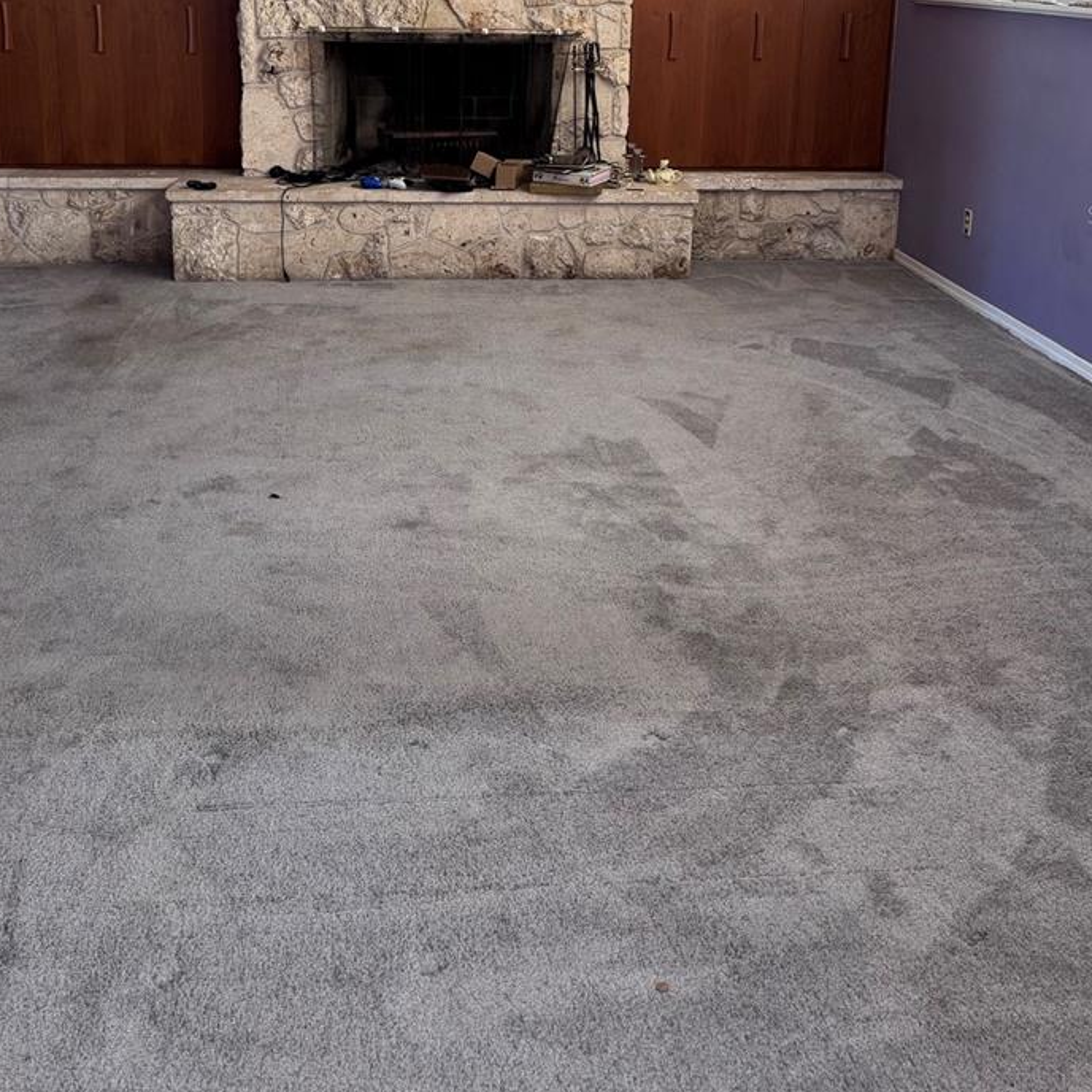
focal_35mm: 37
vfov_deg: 42.8
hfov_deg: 44.9
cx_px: 486
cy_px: 214
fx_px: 1321
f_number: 1.78
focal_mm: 6.76
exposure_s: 1/60
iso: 200
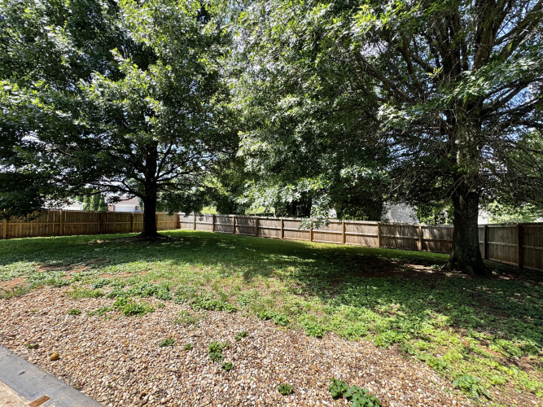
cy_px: 204
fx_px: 220
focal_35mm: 14
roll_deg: -1.4
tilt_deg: +1.3
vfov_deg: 85.7
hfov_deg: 102.1
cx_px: 272
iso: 40
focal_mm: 2.22
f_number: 2.2
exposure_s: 1/314
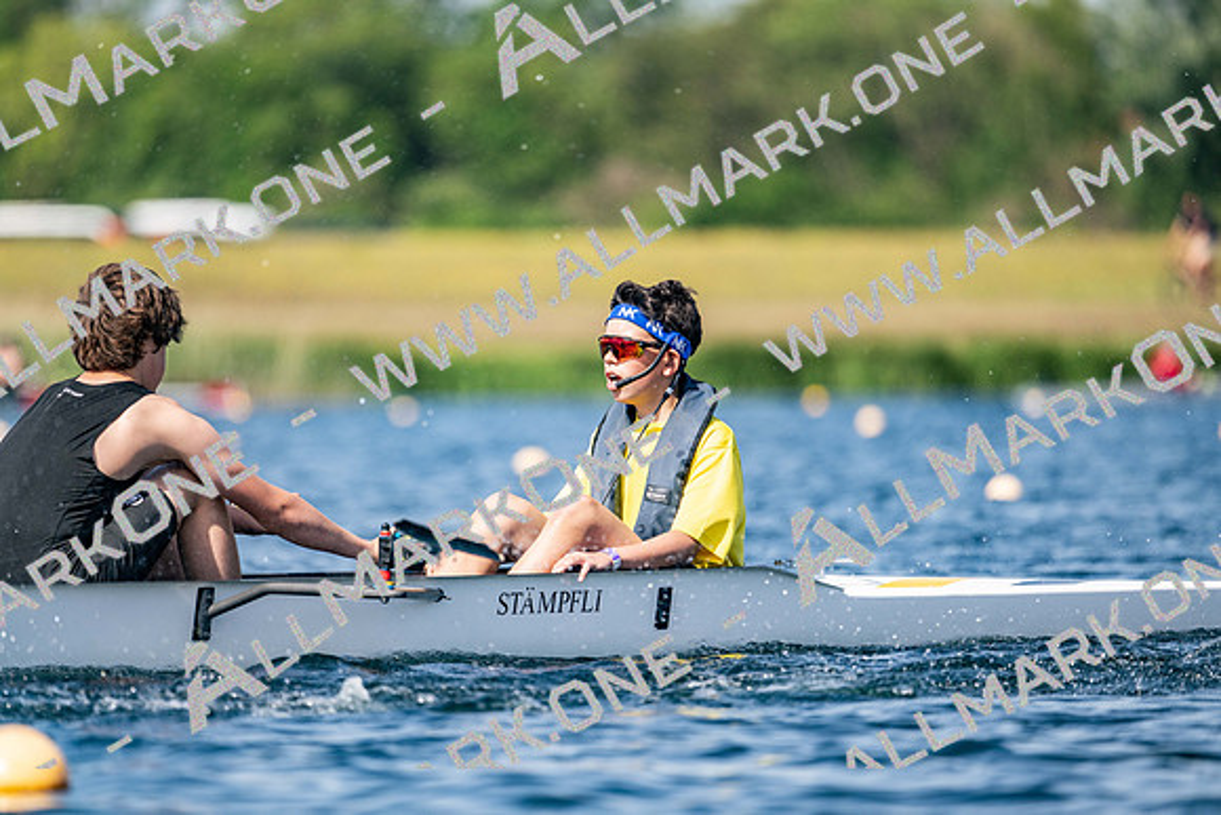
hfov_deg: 5.2
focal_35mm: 400
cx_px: 610
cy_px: 408
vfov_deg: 3.4
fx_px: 13569
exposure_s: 1/2500
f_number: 4.5
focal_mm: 400
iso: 220
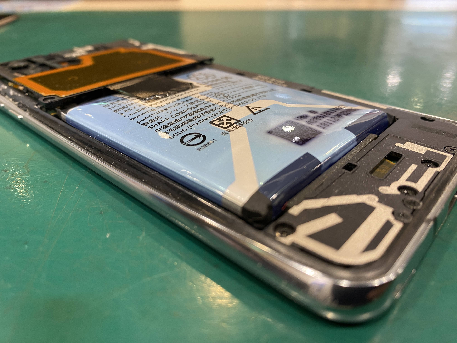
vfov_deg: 54.9
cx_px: 228
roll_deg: +1.0
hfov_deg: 69.4
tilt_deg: -30.9
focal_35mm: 25
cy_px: 172
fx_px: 330
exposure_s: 1/50
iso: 100
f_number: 1.8
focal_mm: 4.25
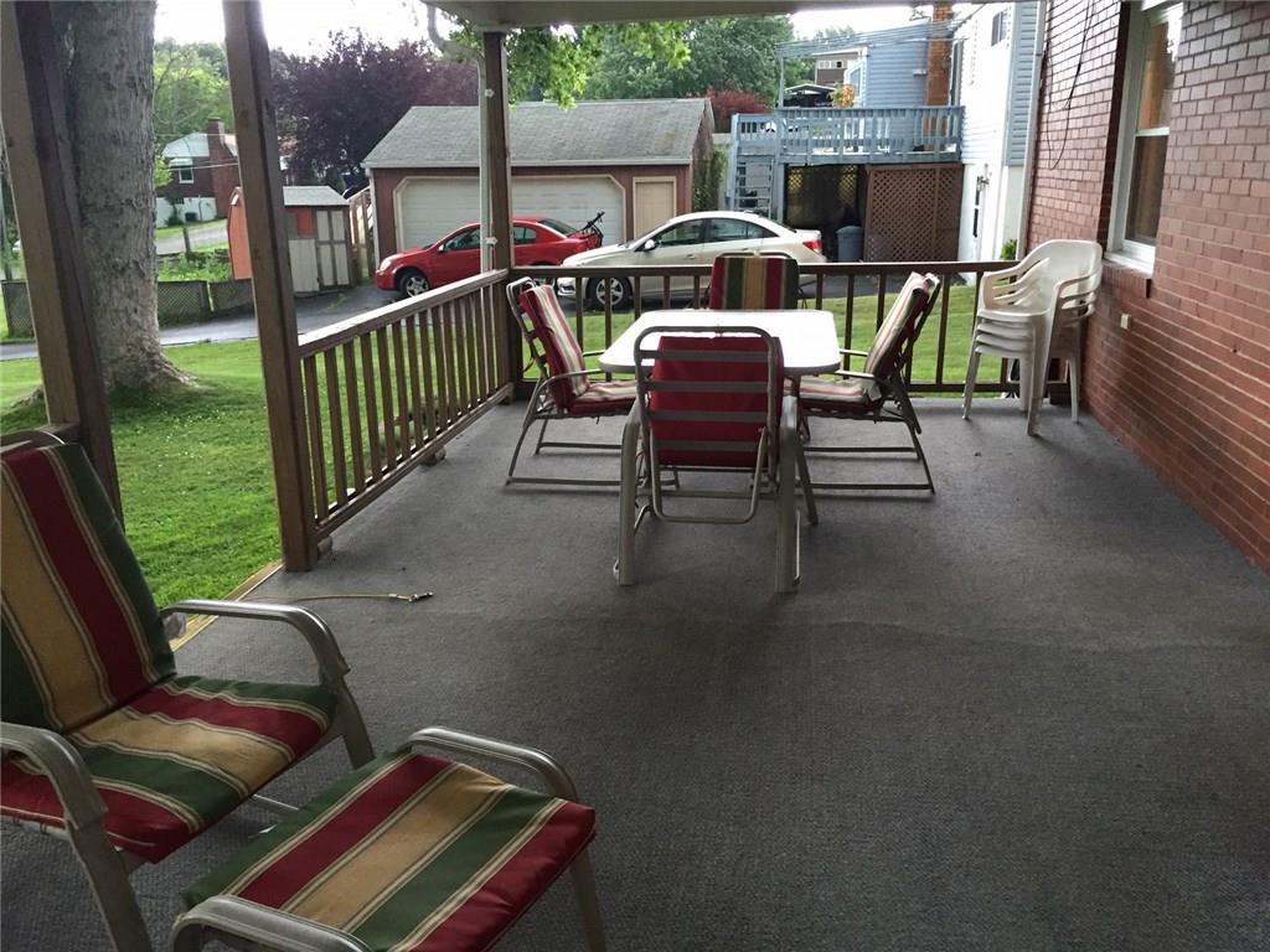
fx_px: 1064
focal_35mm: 29
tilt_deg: -15.1
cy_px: 476
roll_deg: +0.7
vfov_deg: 48.2
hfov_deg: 61.7
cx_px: 635
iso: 160
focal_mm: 4.15
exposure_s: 1/30
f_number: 2.2
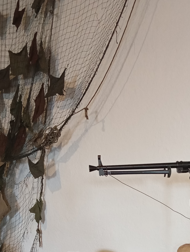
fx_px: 474
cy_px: 242
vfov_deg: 28.3
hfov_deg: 22.0
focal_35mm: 65
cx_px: 179
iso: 2669
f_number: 1.8
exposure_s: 1/25
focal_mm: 4.22
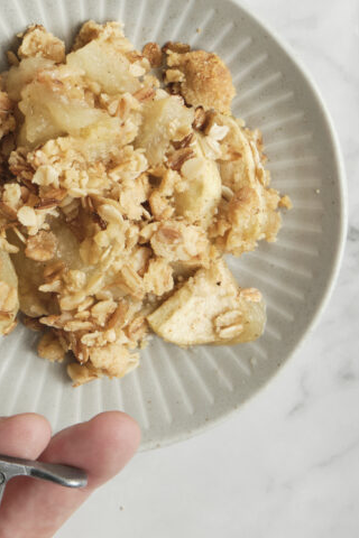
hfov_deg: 9.4
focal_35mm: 145
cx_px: 23
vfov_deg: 14.0
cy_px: 27
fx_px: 2169
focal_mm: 45.1
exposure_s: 1/80
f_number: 9
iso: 200
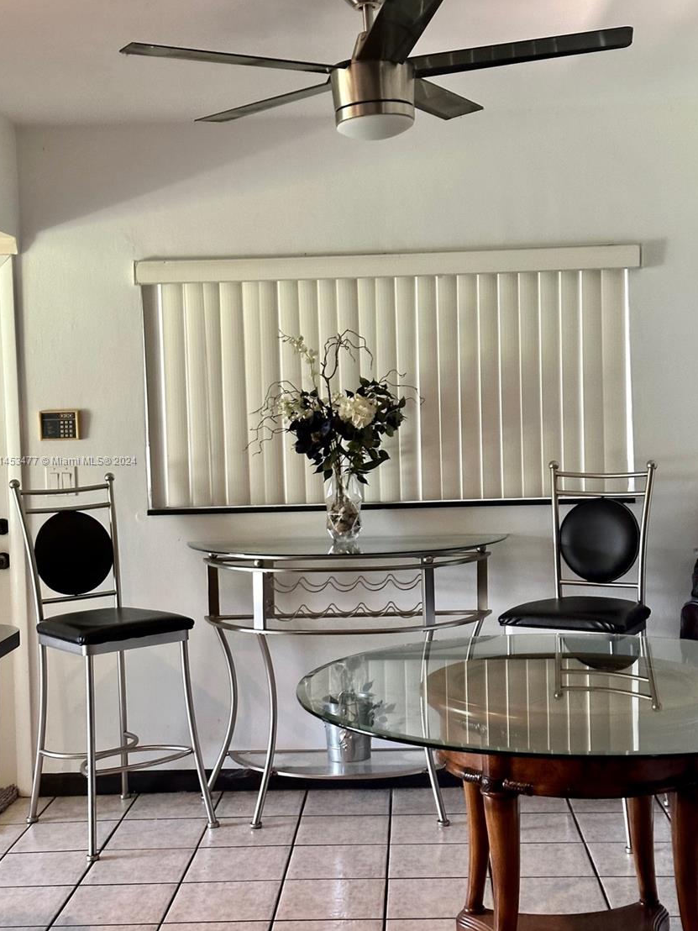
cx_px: 360
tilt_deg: +0.9
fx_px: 1398
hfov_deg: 28.0
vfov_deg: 36.8
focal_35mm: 52
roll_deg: +1.9
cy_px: 461
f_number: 1.78
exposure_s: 1/60
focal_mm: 6.86
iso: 200
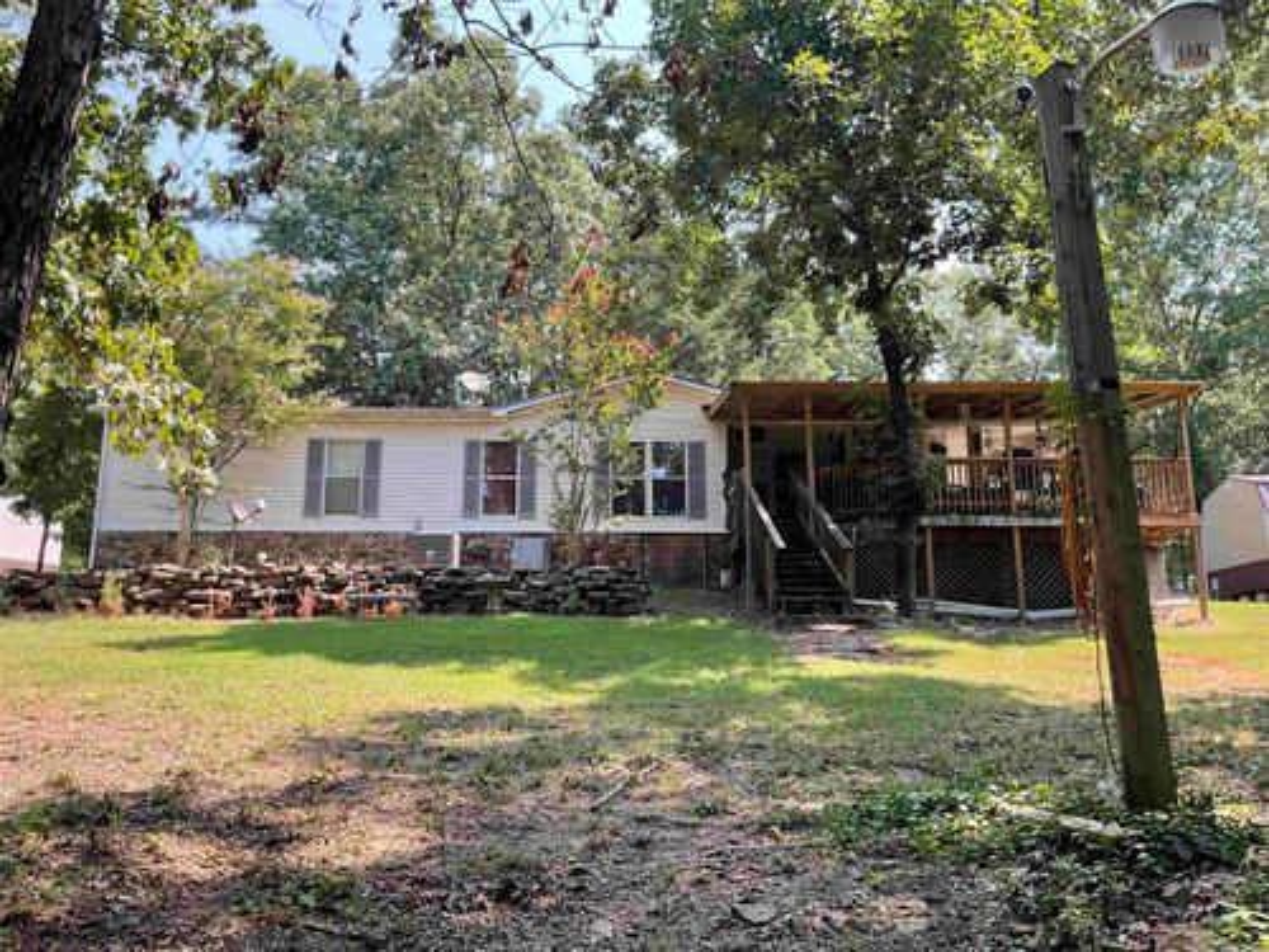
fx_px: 1063
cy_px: 476
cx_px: 634
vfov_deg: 48.2
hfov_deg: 61.7
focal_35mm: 29
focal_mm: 3
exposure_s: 1/254
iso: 16
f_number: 1.8
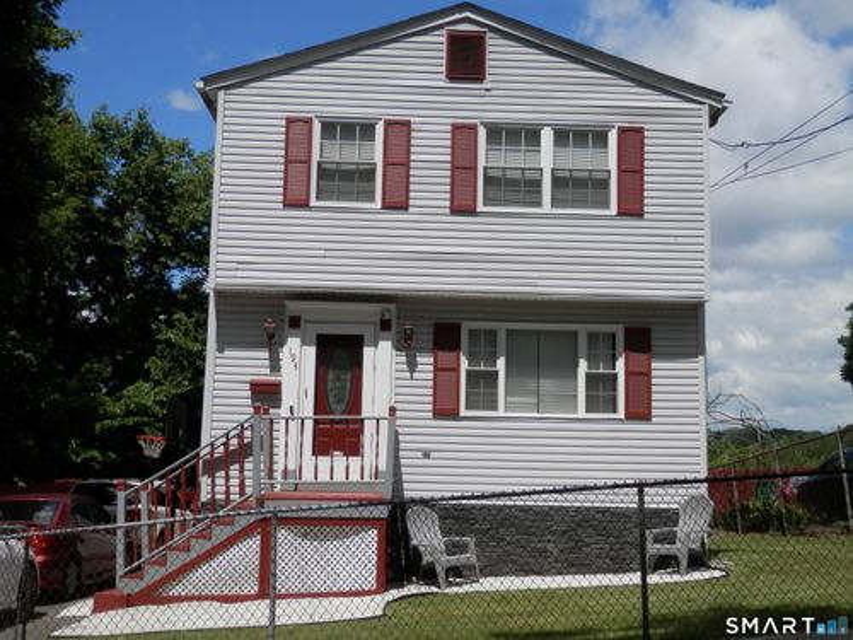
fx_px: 986
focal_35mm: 40
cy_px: 320
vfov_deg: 36.0
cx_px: 426
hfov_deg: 46.8
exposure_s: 1/160
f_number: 10.4
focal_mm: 7.3
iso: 80
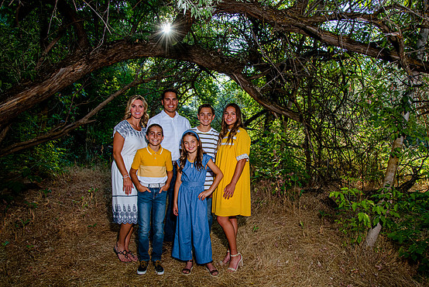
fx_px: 334
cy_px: 163
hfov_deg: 65.3
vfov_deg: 46.3
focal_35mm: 28
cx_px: 238
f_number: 7.1
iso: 500
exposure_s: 1/250
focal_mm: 24
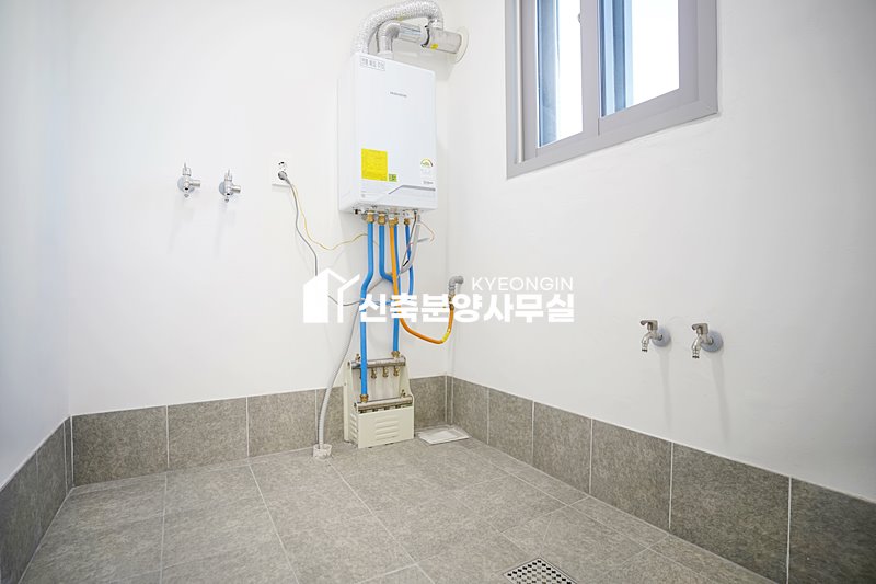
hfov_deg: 93.3
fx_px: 414
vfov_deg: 70.4
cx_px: 438
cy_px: 292
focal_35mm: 17
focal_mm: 17
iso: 250
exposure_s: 1/30
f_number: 2.8
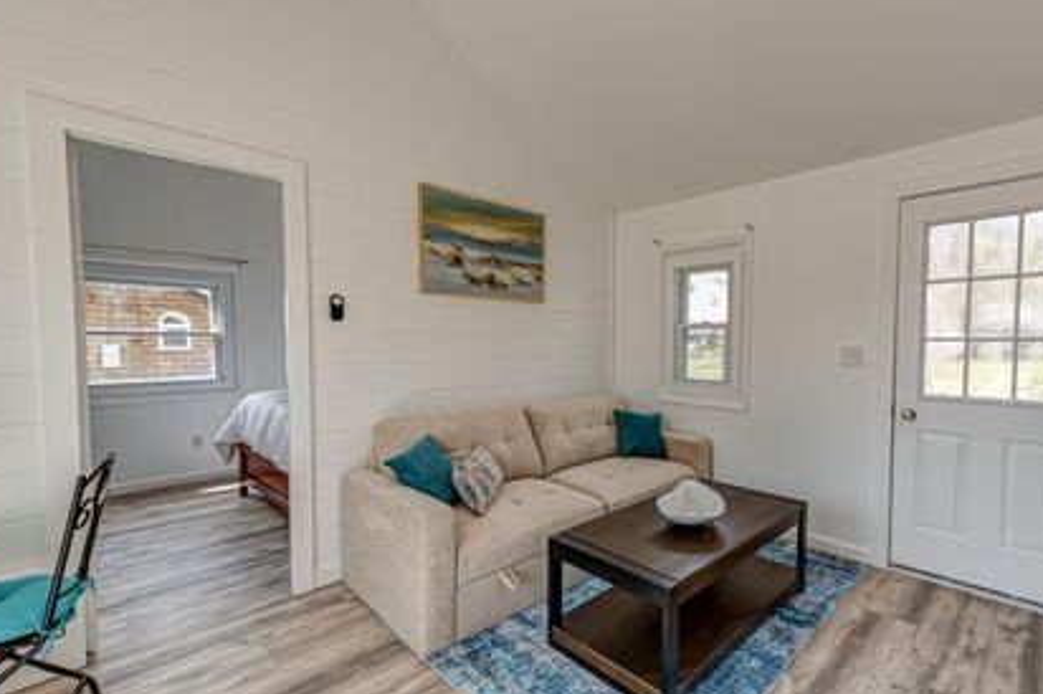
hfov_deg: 92.7
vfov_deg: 70.3
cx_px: 597
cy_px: 361
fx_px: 492
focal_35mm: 17
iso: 100
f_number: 5
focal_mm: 14
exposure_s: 1/80
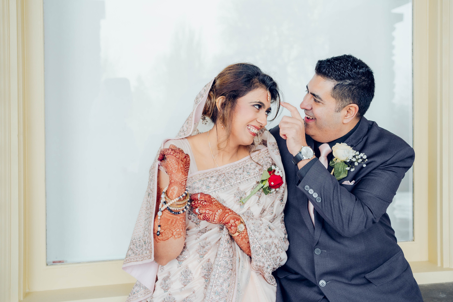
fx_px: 496
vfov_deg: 33.8
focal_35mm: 39
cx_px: 239
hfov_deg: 49.0
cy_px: 132
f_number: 3.5
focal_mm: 35
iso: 320
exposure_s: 1/50
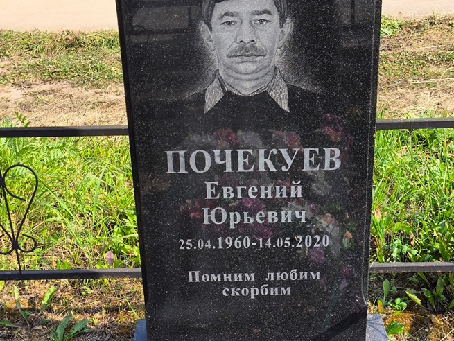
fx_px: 800
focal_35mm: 61
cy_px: 195
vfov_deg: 24.0
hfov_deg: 31.7
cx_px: 245
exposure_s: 1/477
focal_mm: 4.71
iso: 50
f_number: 1.7
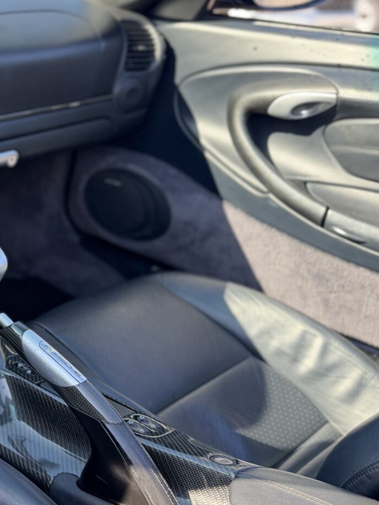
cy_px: 209
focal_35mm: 50
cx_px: -109
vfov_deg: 38.1
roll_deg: -4.5
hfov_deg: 25.3
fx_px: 730
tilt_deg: -16.5
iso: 80
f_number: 1.78
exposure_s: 1/280
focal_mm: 6.76
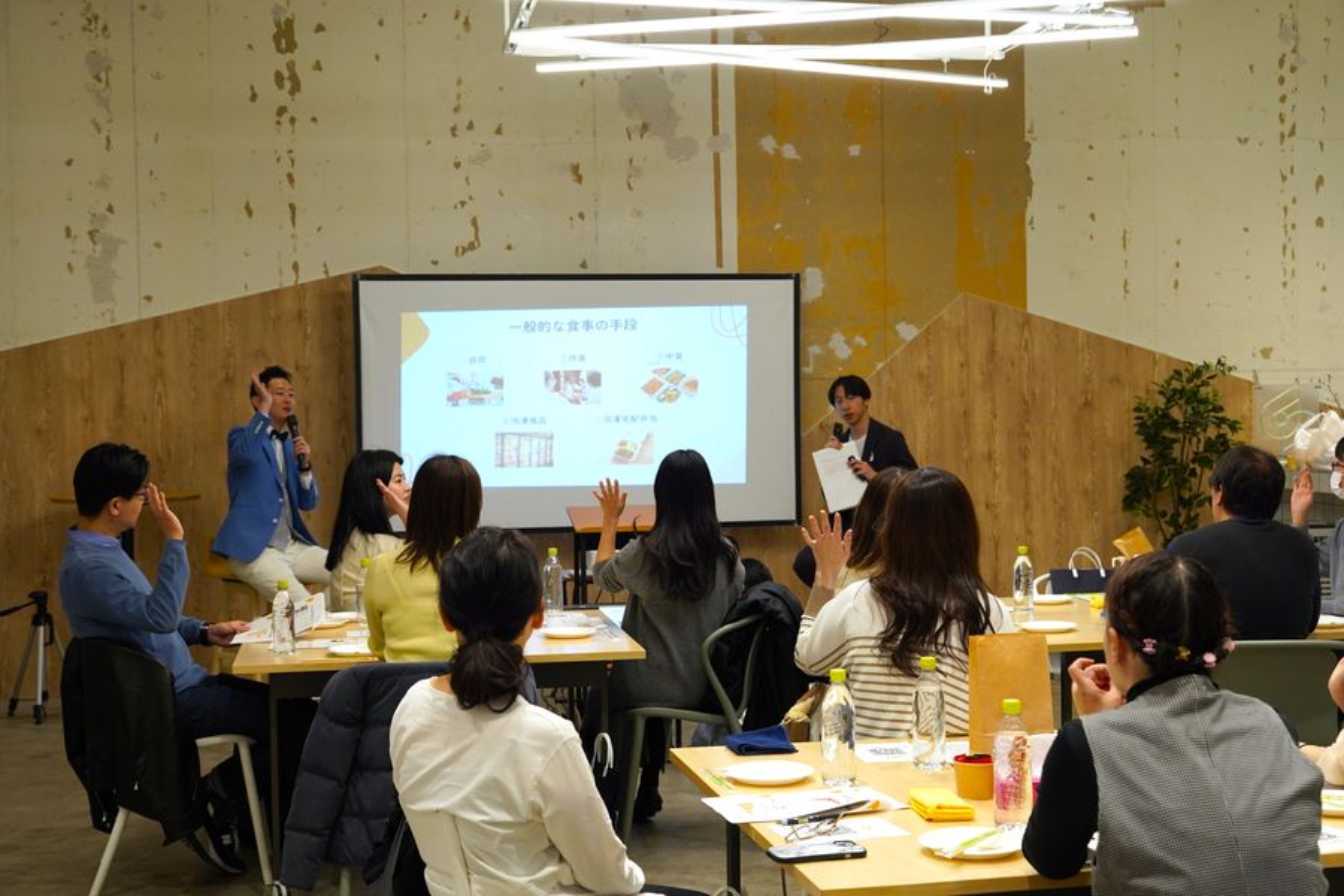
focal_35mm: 50
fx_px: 1867
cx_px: 672
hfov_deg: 39.6
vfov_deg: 27.0
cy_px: 448
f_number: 5.6
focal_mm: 50
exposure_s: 1/160
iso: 1250
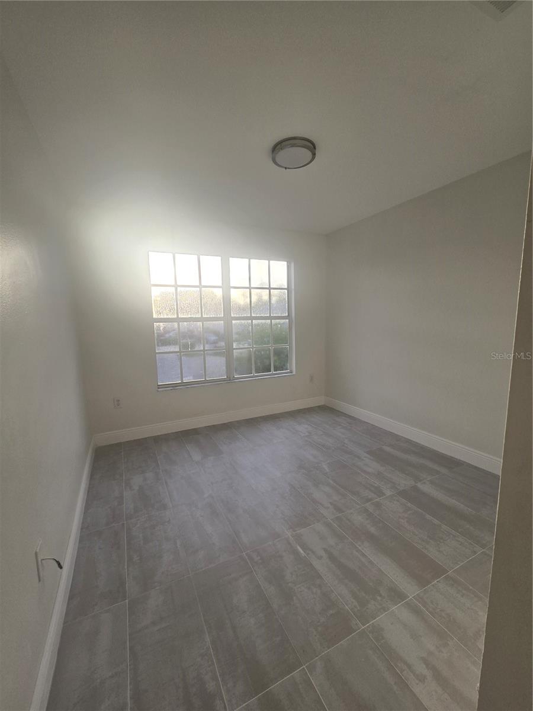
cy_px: 356
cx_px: 266
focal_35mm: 13
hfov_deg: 89.9
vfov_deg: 106.2
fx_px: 267
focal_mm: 2.2
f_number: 2.2
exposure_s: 1/192
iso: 50
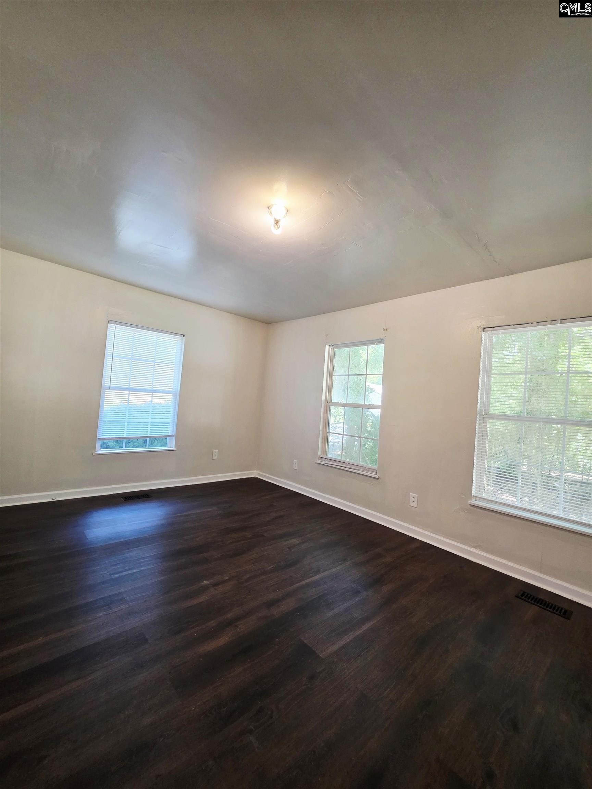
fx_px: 296
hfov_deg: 89.9
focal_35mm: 13
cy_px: 394
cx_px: 296
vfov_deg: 106.2
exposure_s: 1/60.2
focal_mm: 2.2
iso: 200
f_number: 1.9
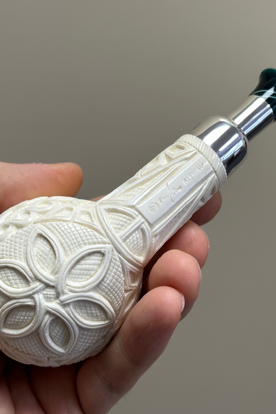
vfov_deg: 30.1
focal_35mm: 67
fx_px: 770
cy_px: 207
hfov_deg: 20.3
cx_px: 164
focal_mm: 6.86
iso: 64
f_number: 1.78
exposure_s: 1/121
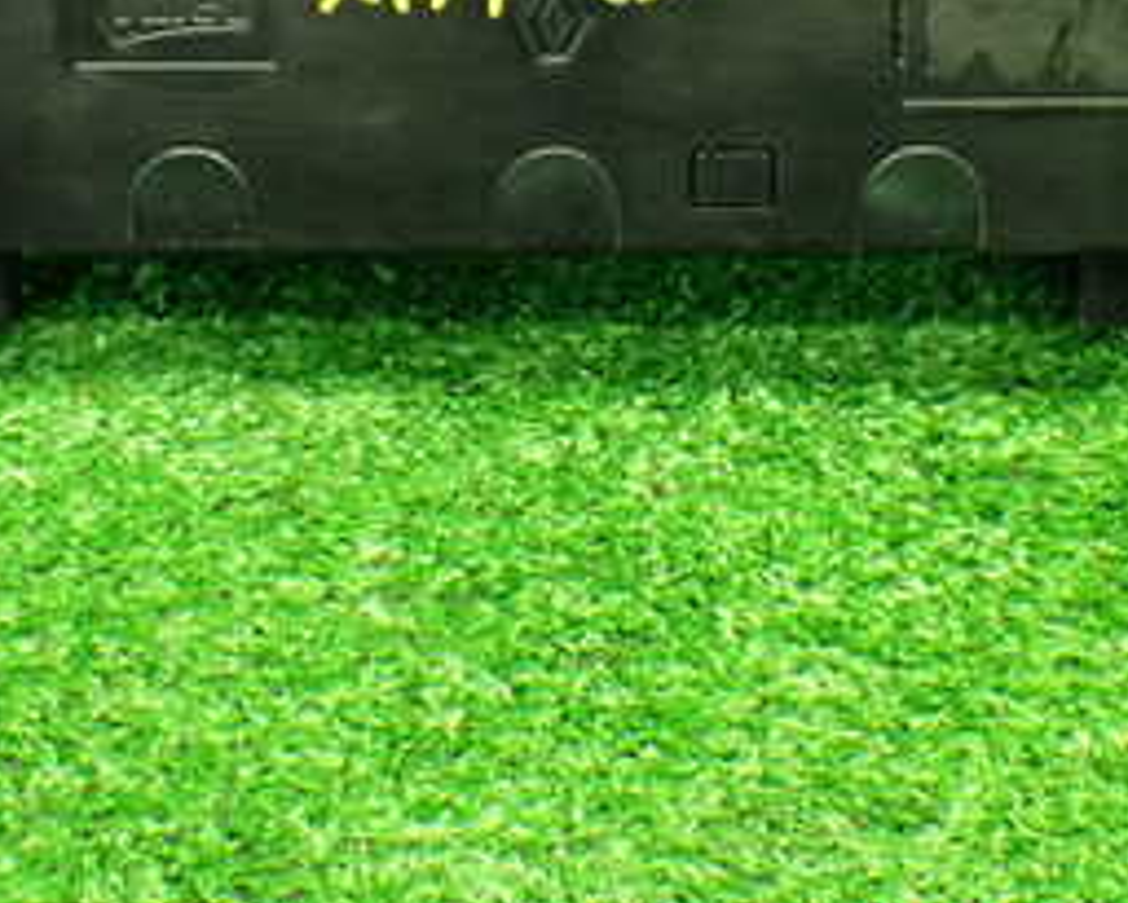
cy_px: 22
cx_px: 498
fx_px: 2906
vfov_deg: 17.3
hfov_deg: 22.0
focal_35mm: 87
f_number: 2.7
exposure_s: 1/40
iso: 800
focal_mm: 6.83
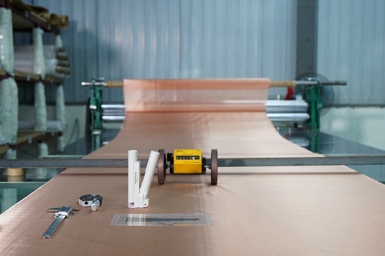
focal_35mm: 45
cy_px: 128
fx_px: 481
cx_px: 192
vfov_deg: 29.9
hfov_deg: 43.6
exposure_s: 1/100
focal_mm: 45
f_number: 4.5
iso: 2000
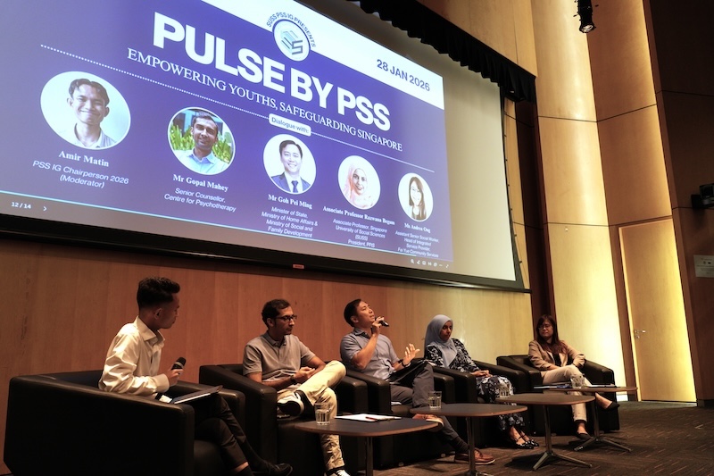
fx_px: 575
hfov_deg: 63.7
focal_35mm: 29
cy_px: 238
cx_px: 357
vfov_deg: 44.9
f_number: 4
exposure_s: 1/100
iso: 2000
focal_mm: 29
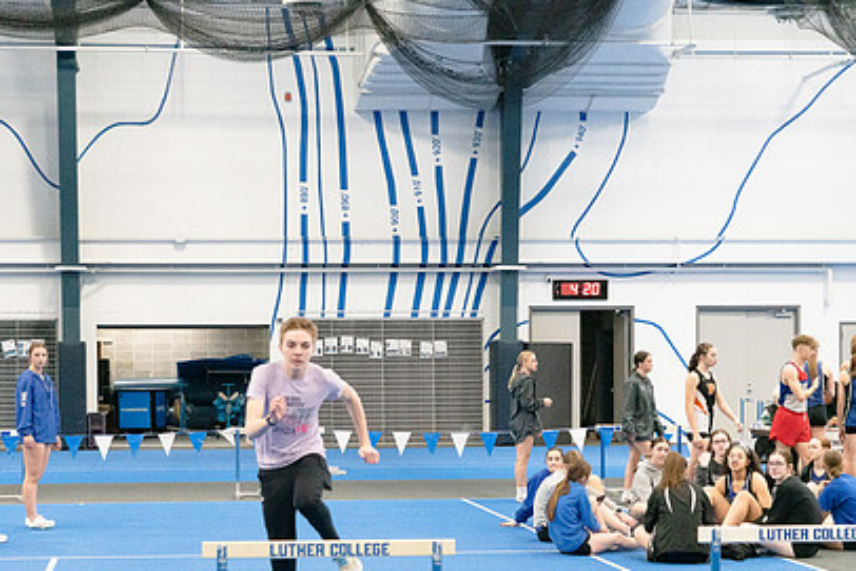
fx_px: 1665
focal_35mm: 70
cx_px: 346
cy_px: 374
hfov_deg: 28.8
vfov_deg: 19.4
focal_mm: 49
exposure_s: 1/500
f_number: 4.5
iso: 4000
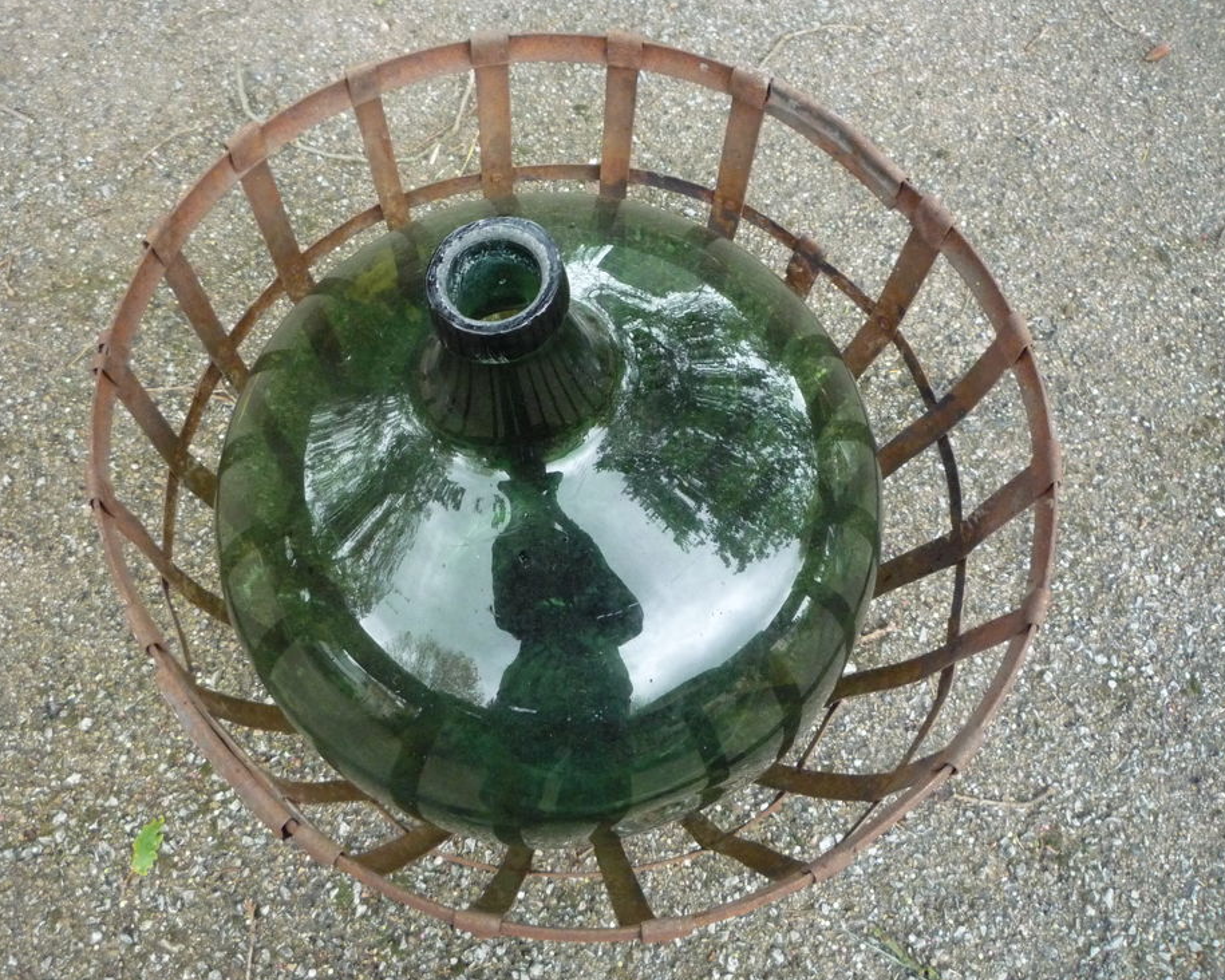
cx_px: 560
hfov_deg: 55.6
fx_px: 1160
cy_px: 489
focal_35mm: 32
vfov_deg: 45.8
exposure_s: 1/30
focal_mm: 5.2
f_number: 3.3
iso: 400
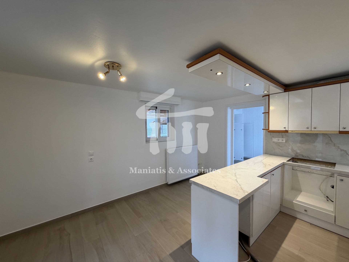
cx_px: 174
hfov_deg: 102.1
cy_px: 131
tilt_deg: -0.7
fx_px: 141
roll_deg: +0.5
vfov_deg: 85.7
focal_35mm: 14
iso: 125
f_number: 2.2
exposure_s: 1/100
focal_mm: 2.22
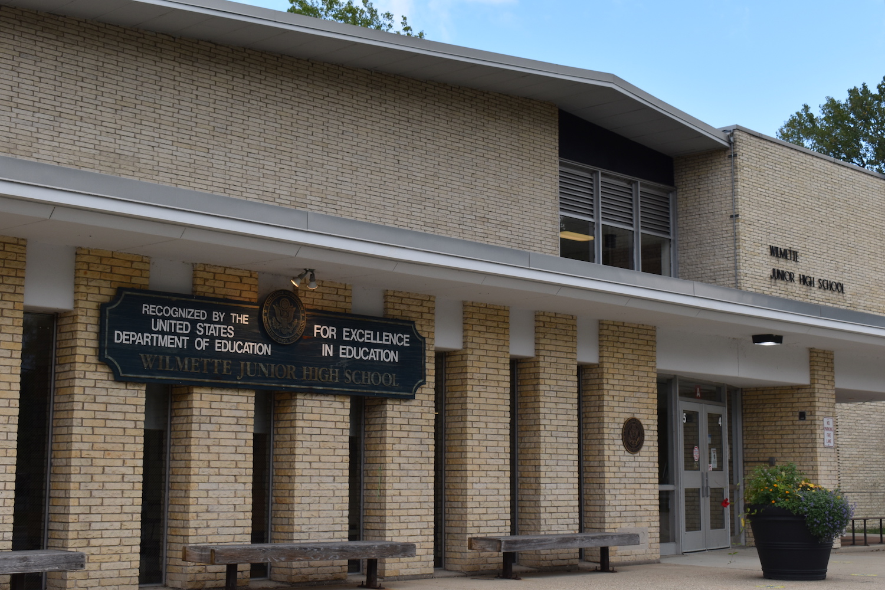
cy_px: 295
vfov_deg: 25.1
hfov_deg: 36.9
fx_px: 1327
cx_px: 442
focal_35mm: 54
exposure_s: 1/250
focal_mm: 36
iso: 280
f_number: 8
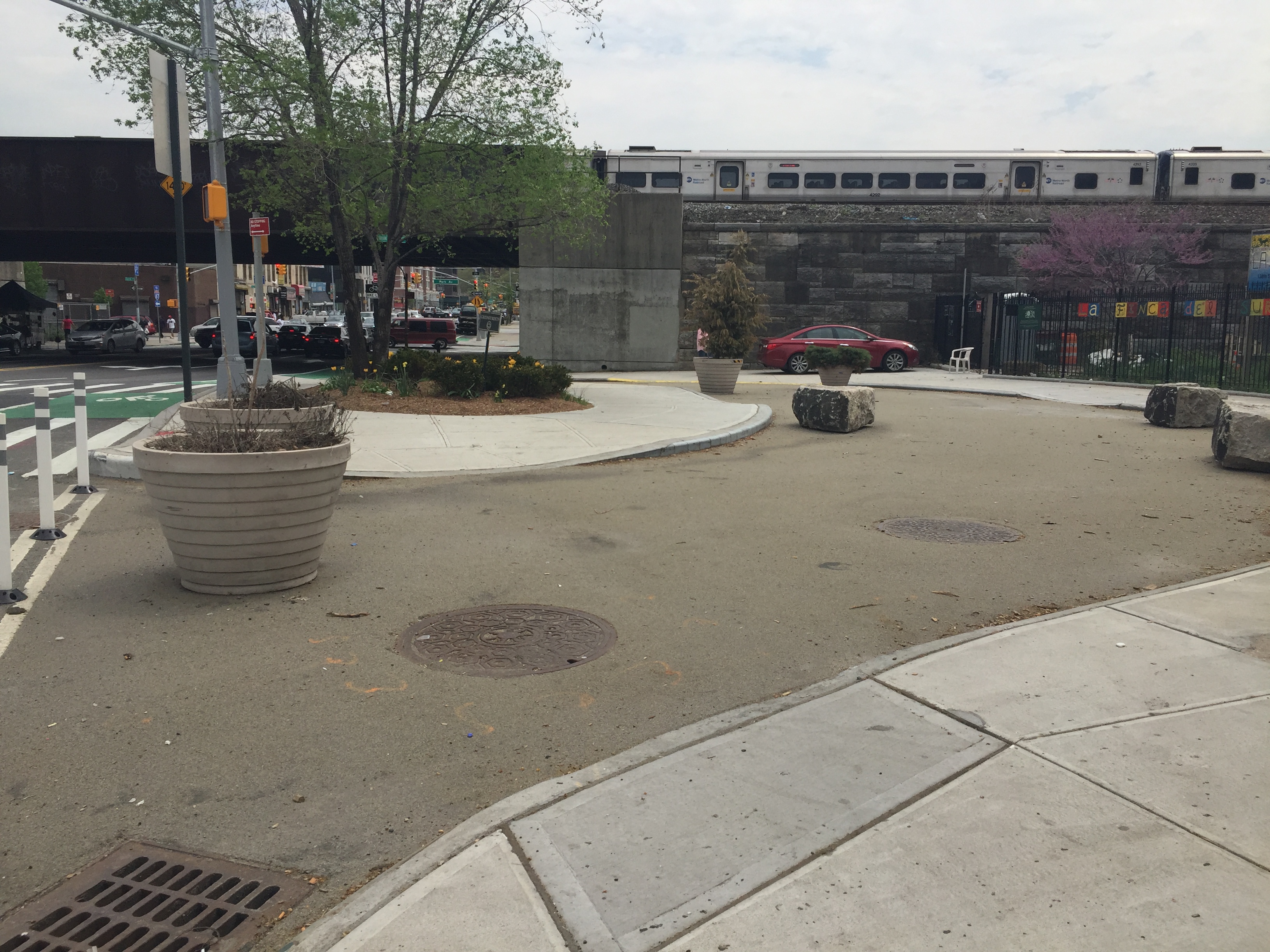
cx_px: 635
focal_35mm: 29
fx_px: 1064
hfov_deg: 61.7
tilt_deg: -8.7
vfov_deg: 48.2
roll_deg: +0.3
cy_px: 476
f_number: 2.2
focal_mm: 4.15
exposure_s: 1/2825
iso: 32
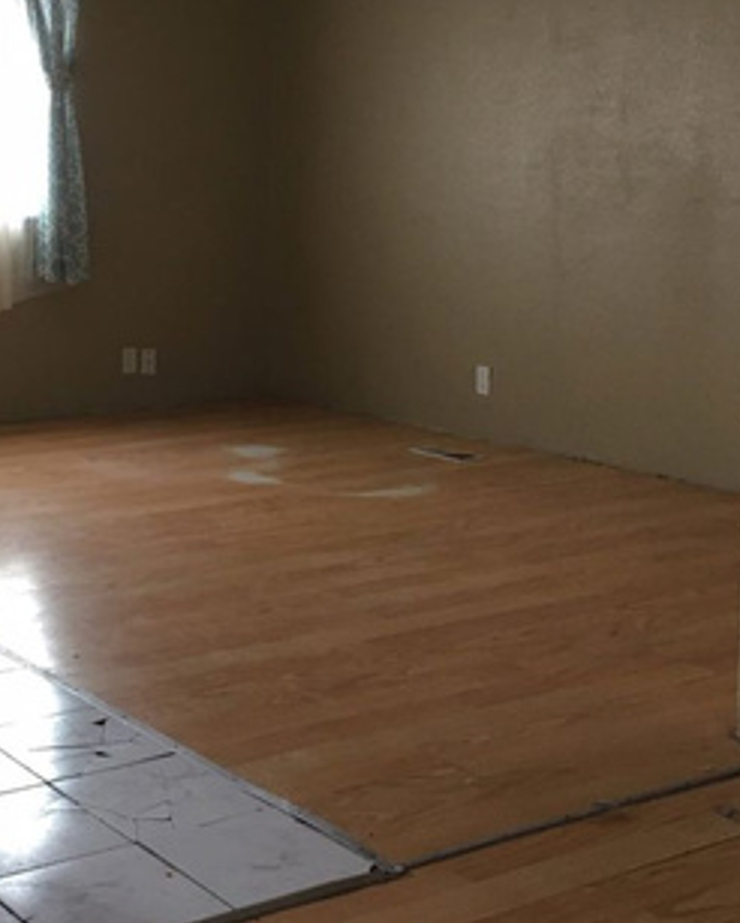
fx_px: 1614
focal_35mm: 59
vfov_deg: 31.8
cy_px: 331
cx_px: 60
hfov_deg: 25.0
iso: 80
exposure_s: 1/30
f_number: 2.2
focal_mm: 4.15
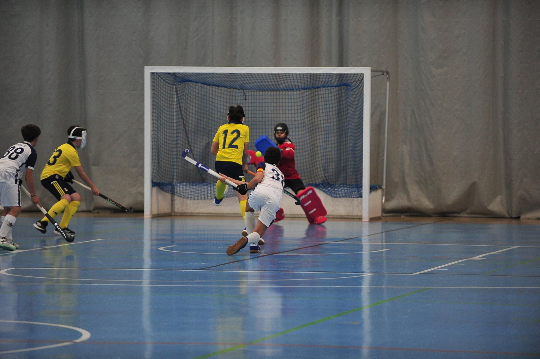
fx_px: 2998
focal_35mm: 200
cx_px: 270
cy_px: 180
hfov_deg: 10.3
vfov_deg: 6.9
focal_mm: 200
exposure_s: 1/640
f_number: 2.8
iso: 3200
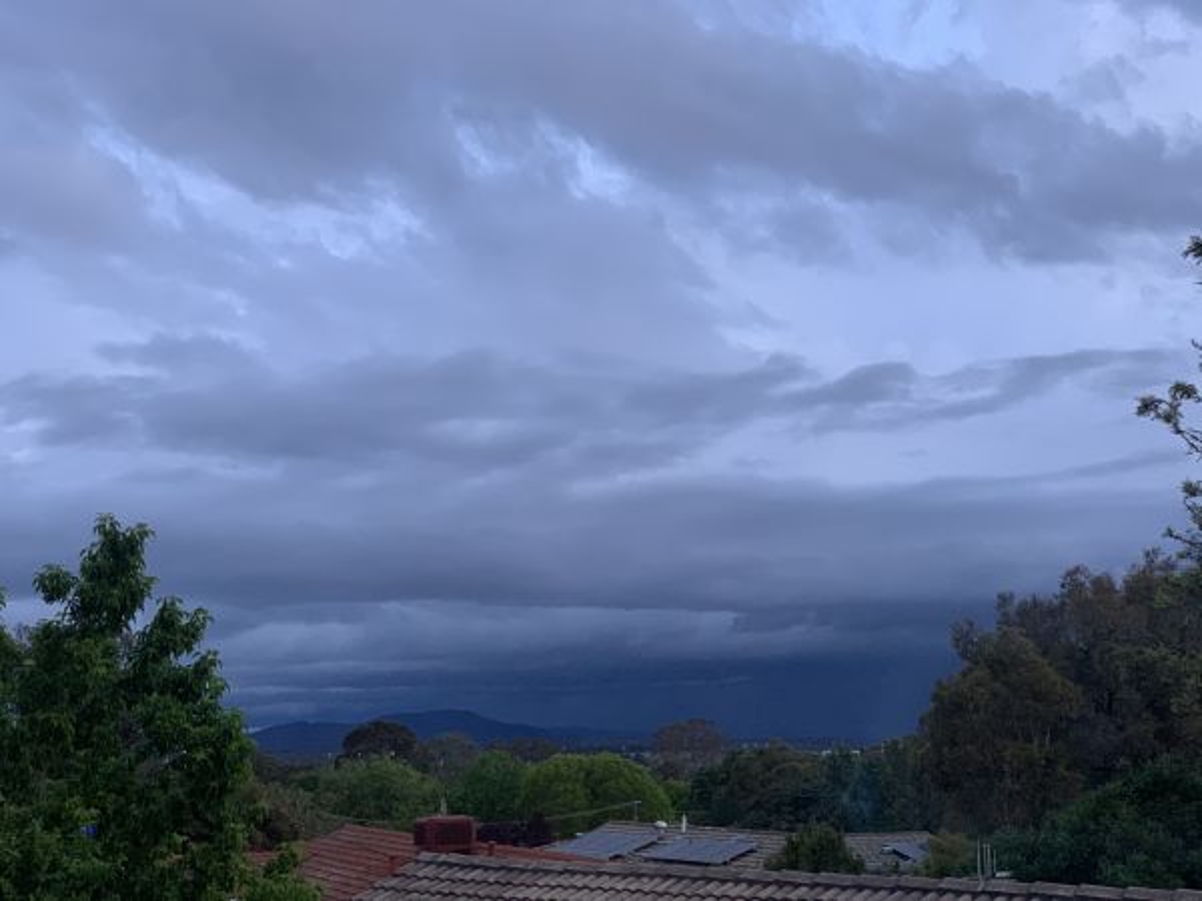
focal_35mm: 52
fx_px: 1806
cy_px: 450
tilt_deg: +10.8
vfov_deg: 28.0
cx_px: 601
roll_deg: +0.2
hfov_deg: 36.8
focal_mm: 6
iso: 250
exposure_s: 1/60
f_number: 2.4
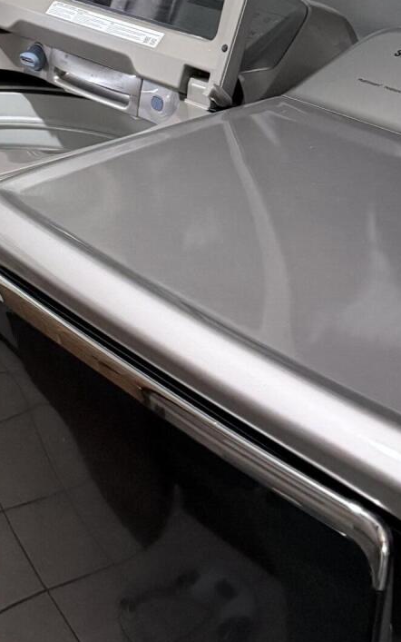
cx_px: 4
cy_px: 0
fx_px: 1259
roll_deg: -2.8
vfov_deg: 27.0
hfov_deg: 17.7
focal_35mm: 72
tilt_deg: -10.1
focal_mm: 6.76
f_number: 1.78
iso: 640
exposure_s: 1/60
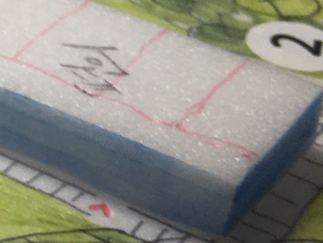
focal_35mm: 146
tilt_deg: -43.0
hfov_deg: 11.9
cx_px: -342
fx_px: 1363
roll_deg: +1.2
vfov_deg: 10.0
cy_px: 305
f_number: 2.2
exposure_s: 1/60
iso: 32
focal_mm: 4.15
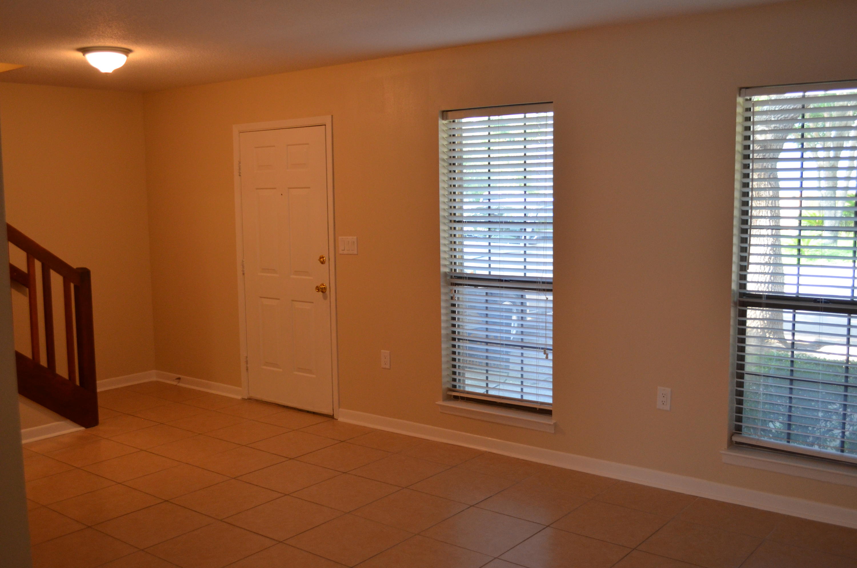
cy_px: 284
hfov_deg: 53.2
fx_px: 855
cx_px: 428
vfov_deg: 36.7
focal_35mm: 36
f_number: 4
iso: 800
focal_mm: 24
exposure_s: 1/60
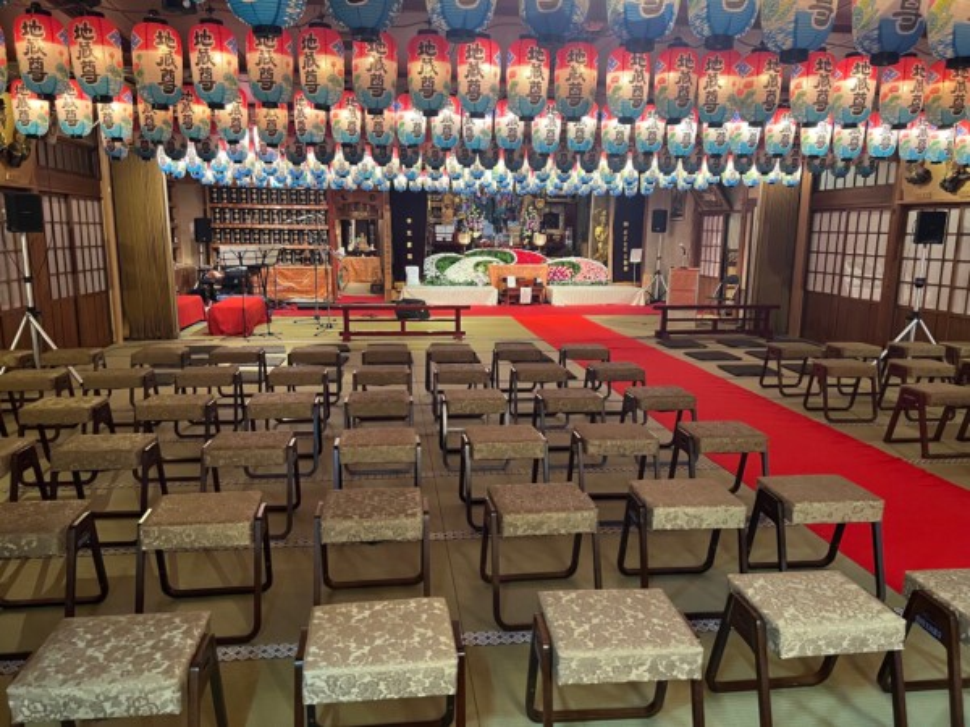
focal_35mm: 26
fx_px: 729
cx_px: 485
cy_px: 364
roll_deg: -0.1
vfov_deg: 53.1
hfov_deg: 67.3
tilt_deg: -10.4
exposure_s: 1/40
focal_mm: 5.7
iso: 400
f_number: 1.5
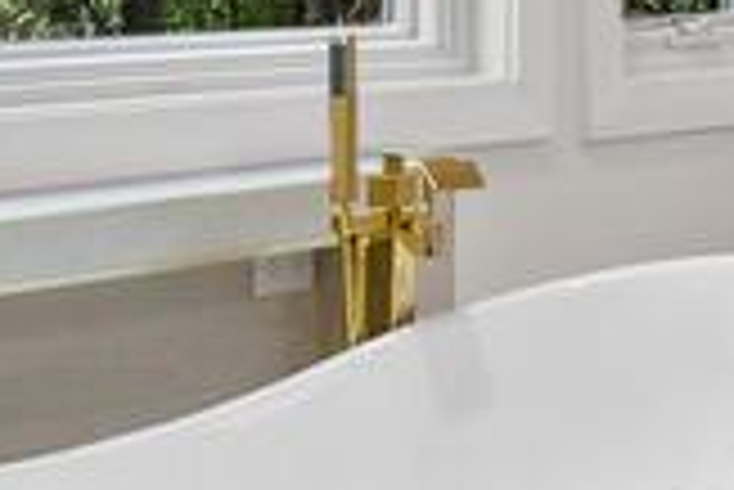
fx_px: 3081
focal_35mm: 151
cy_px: -175
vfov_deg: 8.9
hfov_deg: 12.7
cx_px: 1175
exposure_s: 1/25
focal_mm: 24
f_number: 4.5
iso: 800
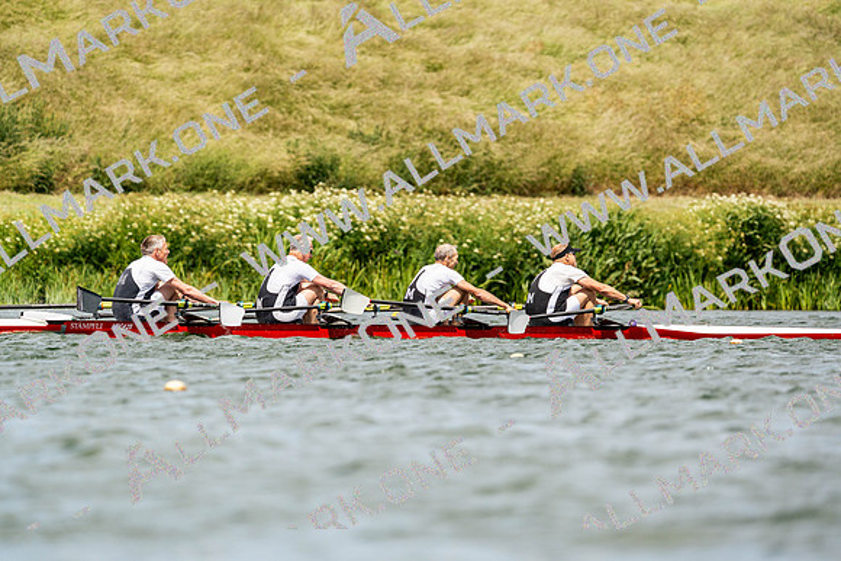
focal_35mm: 394
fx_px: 9206
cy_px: 280
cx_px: 420
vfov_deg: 3.5
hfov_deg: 5.2
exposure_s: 1/2000
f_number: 6.3
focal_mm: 394
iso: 250
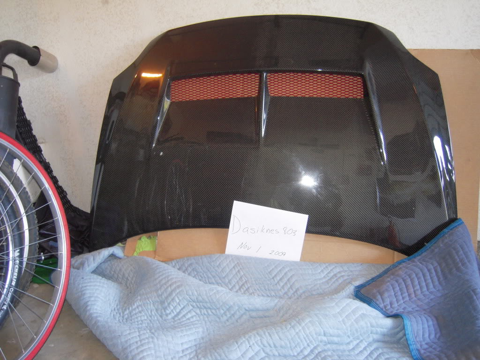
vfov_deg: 45.4
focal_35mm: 31
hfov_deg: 58.4
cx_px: 240
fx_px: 430
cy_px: 180
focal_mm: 5.6
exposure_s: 1/25
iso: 400
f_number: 2.8
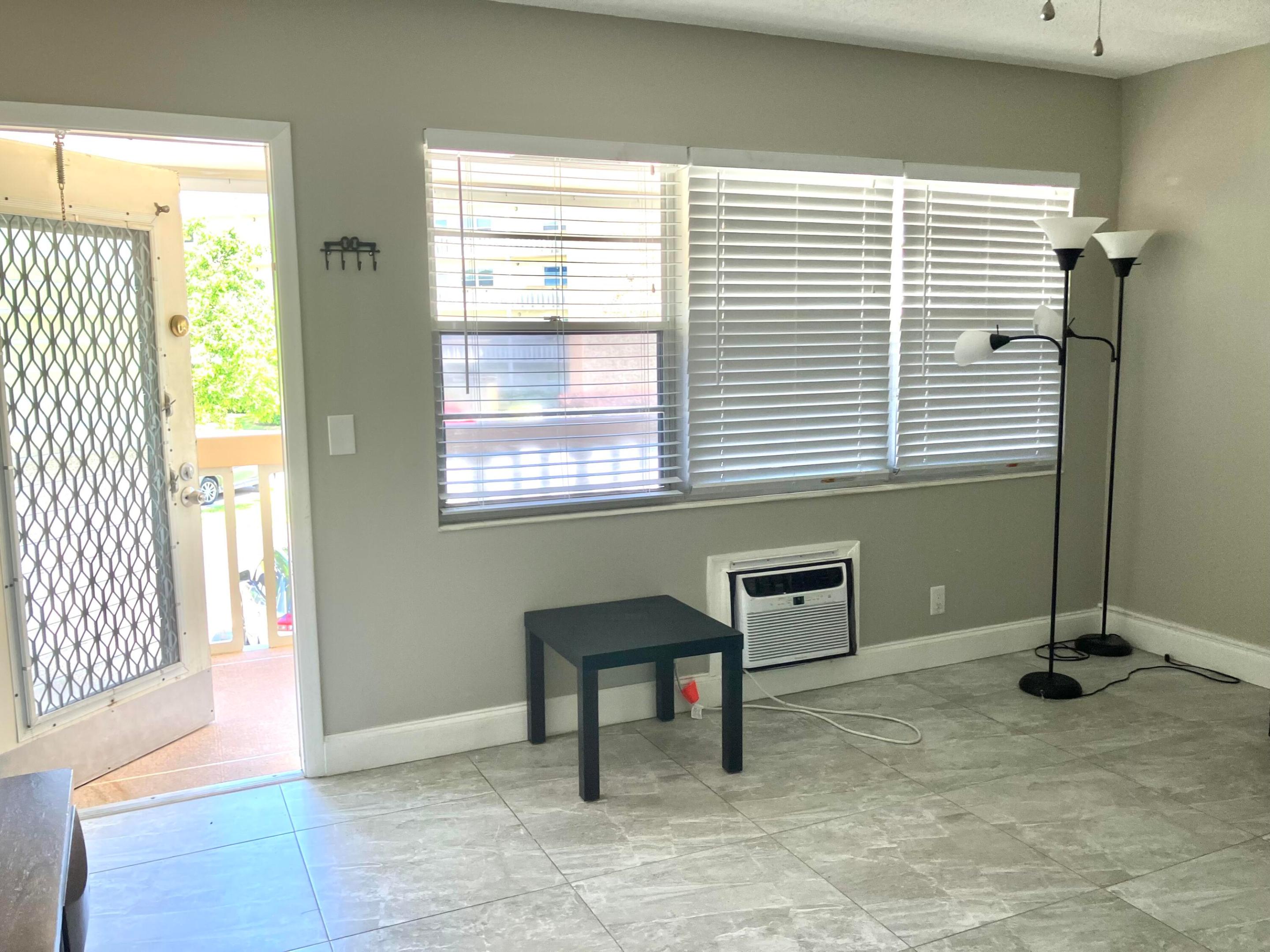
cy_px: 476
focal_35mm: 28
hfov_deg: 63.4
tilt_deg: -7.8
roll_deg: +0.9
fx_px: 1027
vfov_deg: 49.7
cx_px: 635
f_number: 1.8
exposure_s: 1/120
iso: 64
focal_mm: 3.99
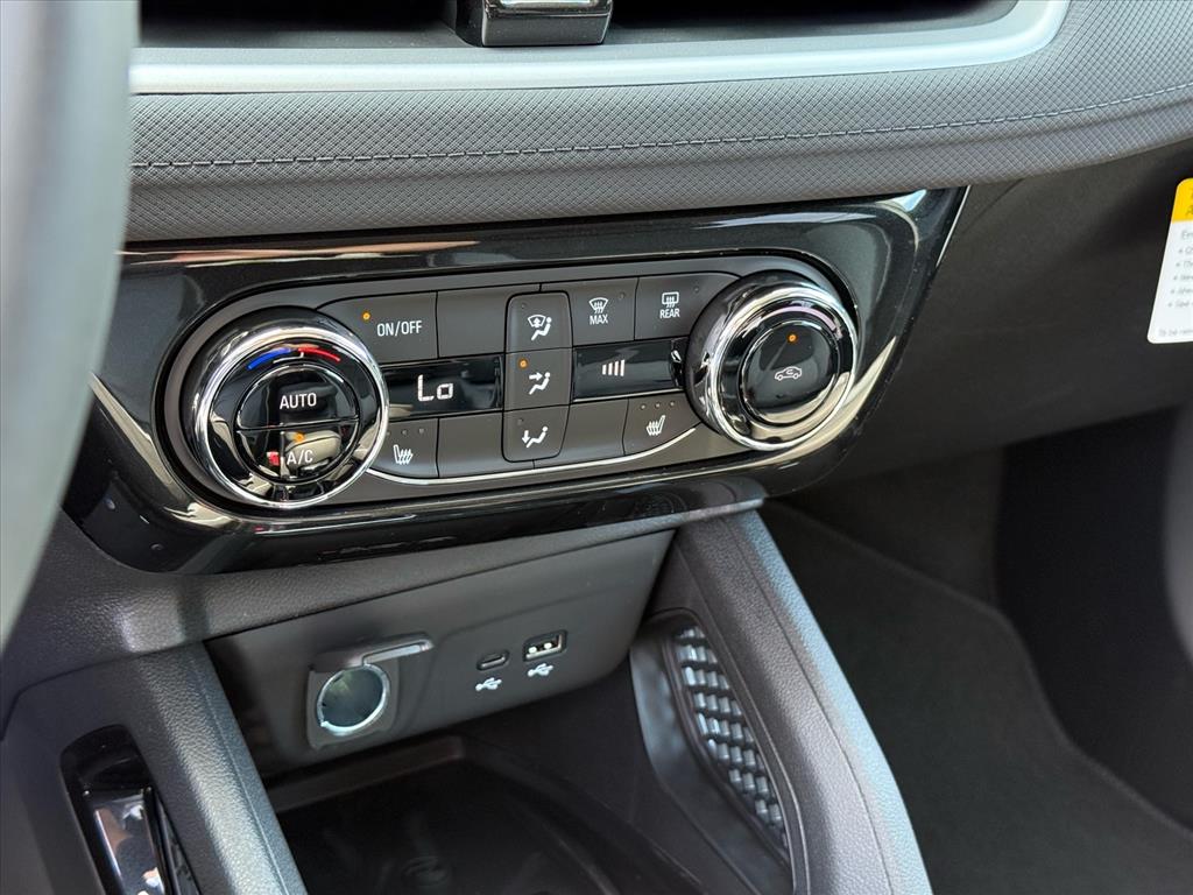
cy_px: 448
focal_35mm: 48
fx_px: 1654
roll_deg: -6.6
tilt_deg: -30.9
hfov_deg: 39.7
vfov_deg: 30.3
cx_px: 596
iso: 250
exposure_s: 1/60
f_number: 1.78
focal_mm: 6.76
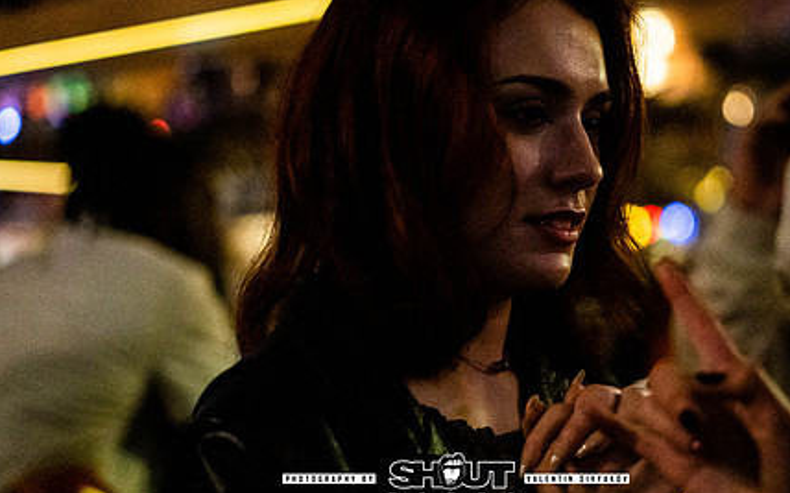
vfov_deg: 17.4
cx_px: 502
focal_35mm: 75
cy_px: 211
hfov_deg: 27.4
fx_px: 1614
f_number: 1.8
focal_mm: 50
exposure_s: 1/125
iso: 3200
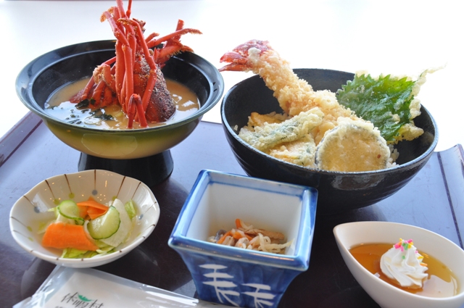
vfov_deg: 29.8
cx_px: 232
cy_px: 154
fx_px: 579
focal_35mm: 45
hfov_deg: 43.7
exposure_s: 1/60
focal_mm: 30
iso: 400
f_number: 6.3
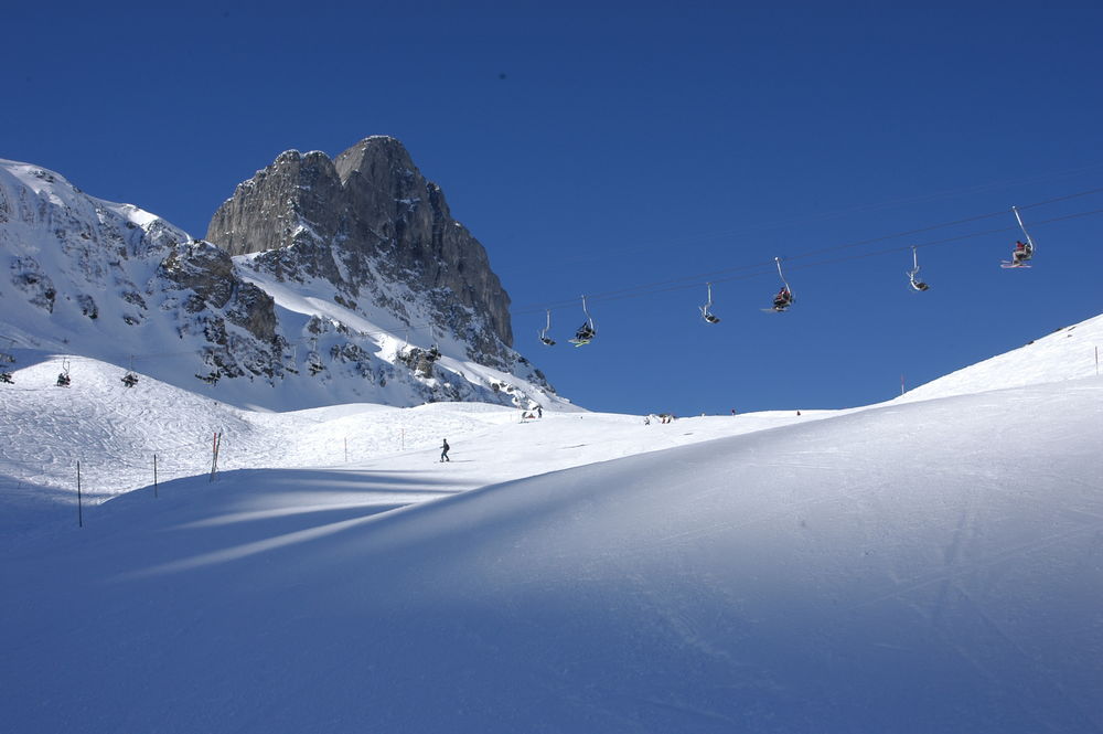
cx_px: 552
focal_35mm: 36
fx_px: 1102
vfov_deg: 36.8
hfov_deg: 53.2
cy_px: 367
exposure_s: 1/400
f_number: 10
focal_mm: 24
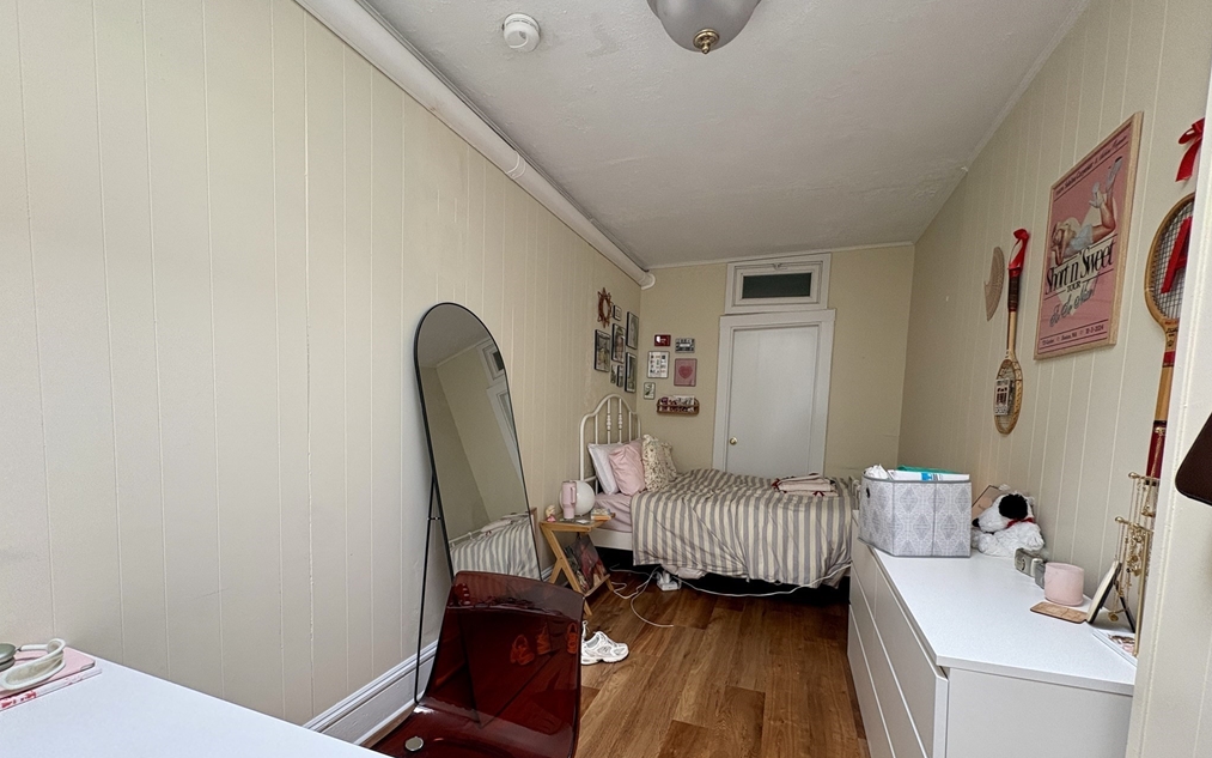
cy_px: 443
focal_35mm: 15
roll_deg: -2.3
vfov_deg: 74.2
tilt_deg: -5.2
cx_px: 610
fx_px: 495
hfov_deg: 101.5
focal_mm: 2.22
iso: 200
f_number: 2.2
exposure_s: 1/71
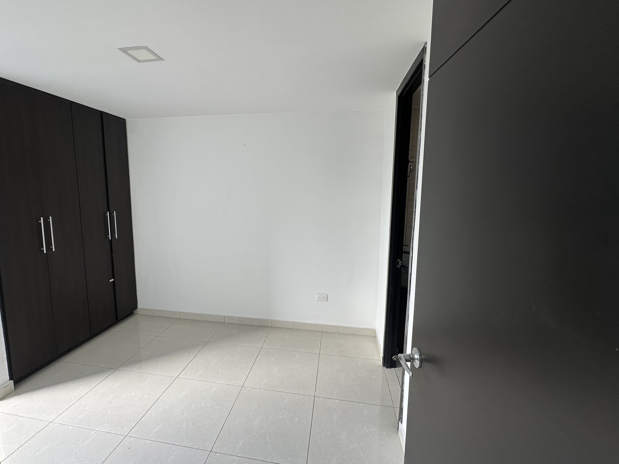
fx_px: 286
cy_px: 227
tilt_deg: -6.2
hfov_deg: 94.3
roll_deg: -0.7
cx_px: 286
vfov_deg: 78.1
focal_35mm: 16
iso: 50
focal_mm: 2.22
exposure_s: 1/99
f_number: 2.2
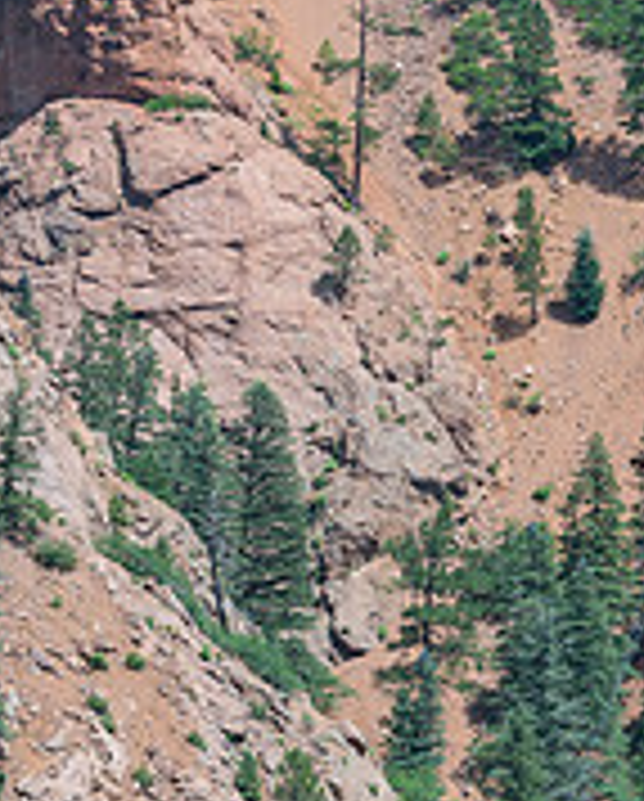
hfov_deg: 8.9
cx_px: 1135
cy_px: 76
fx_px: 3969
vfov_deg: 11.5
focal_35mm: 167
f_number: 8
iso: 250
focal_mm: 50
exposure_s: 1/160
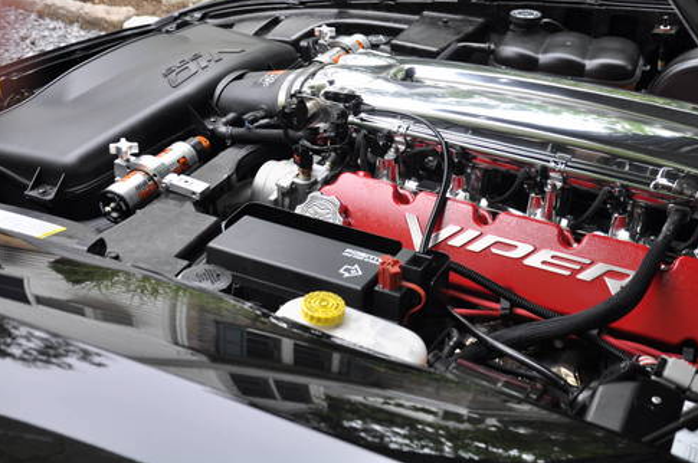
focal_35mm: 52
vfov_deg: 25.9
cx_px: 429
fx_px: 1007
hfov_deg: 38.0
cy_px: 178
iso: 400
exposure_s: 1/60
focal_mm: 28
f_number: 4
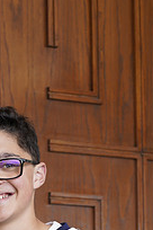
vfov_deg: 8.4
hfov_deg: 5.7
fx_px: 1543
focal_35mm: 242
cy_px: 307
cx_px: -1
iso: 200
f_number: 5.6
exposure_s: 1/60
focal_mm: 85
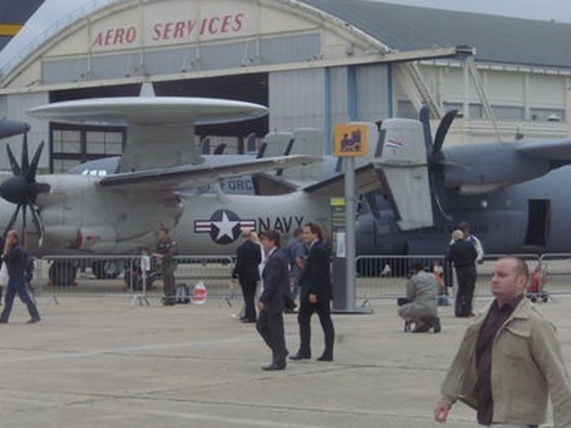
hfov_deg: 17.7
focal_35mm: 110
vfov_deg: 13.4
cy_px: 162
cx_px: 98
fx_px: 1814
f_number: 6.6
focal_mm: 11
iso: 80
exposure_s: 1/250
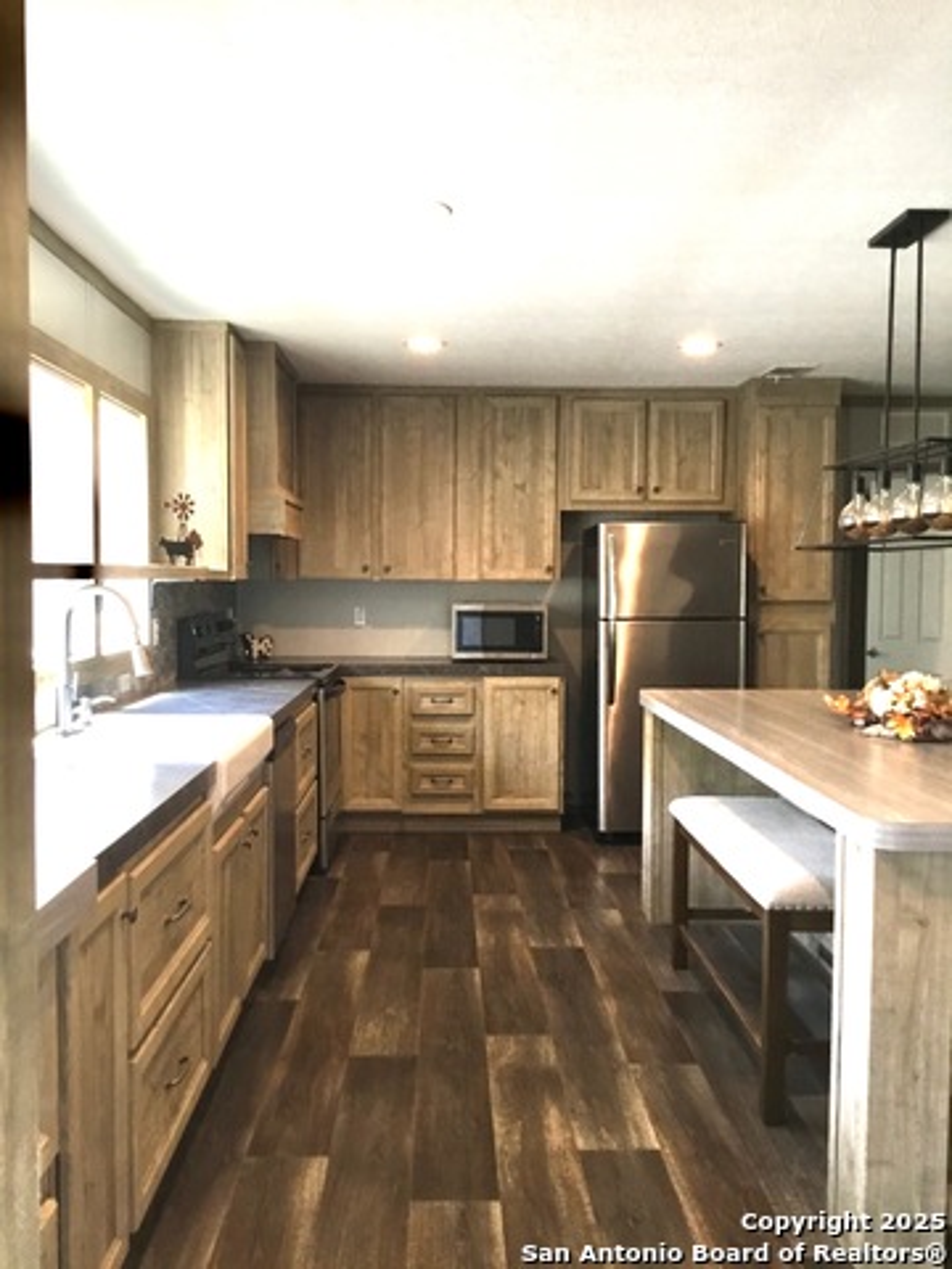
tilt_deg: -2.6
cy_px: 634
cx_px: 476
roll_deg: -0.1
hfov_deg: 45.4
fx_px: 1137
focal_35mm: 31
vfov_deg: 58.4
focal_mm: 3.3
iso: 40
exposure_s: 1/30
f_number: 2.4
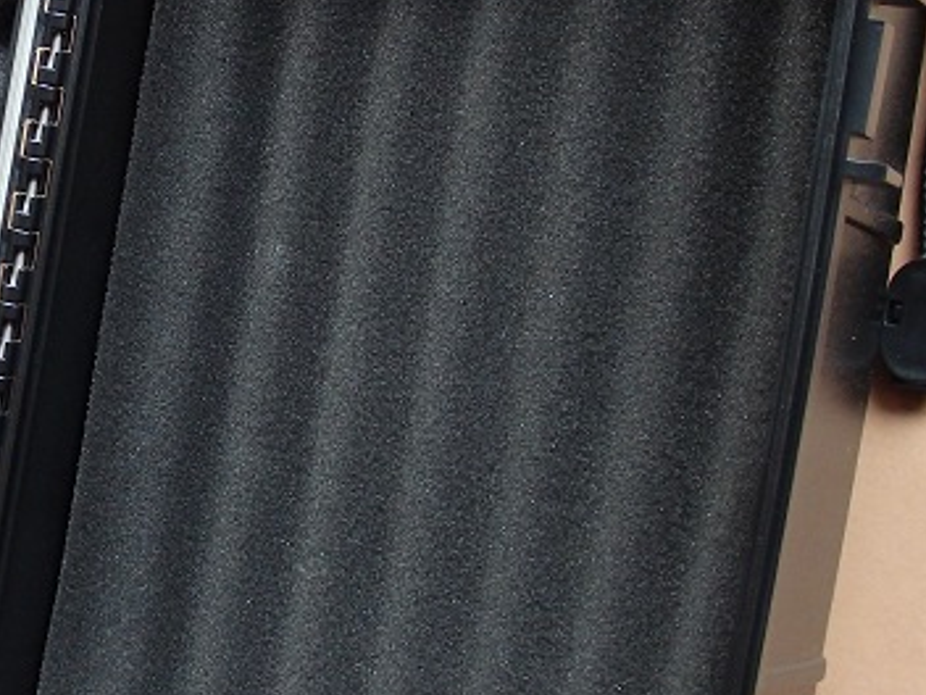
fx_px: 2247
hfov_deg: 22.6
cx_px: 63
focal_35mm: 84
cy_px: 290
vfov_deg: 17.6
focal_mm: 6.6
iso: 320
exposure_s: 1/40
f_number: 3.6
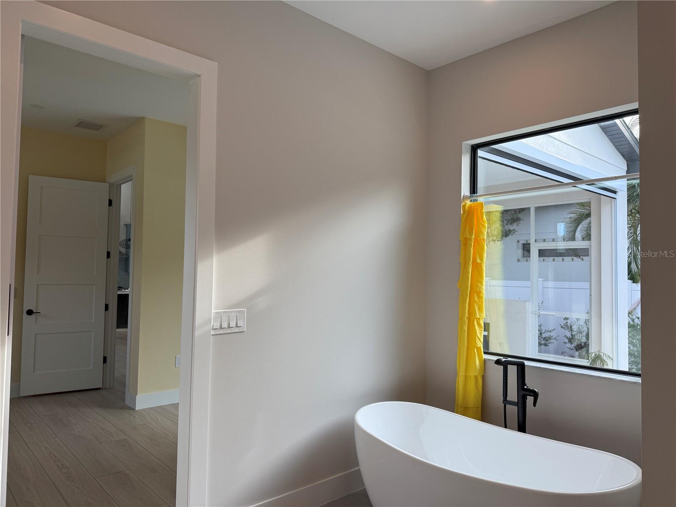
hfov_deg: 71.6
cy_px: 254
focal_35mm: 24
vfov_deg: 56.8
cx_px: 338
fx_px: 469
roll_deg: -1.1
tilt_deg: +2.5
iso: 80
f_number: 1.78
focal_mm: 6.76
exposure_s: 1/383
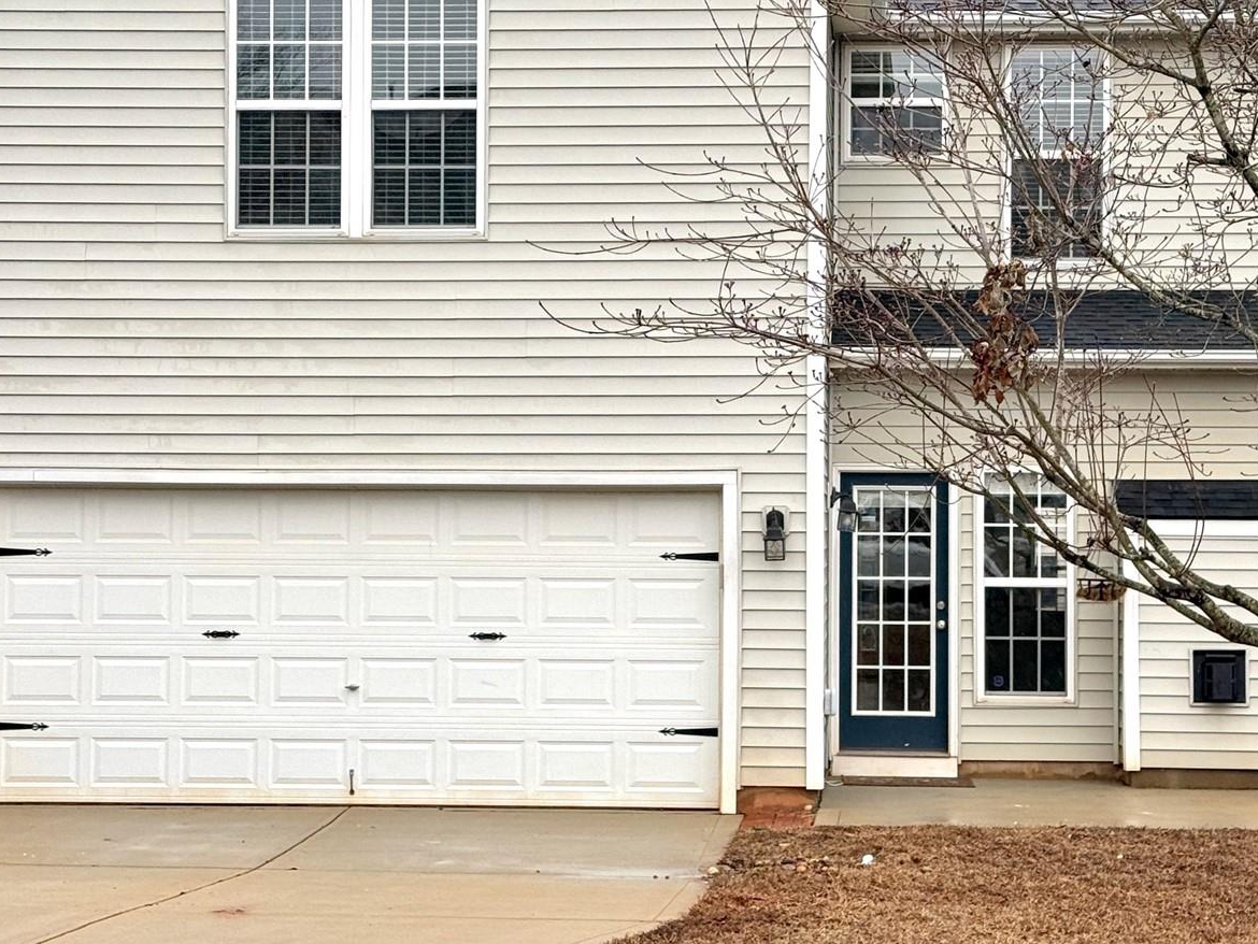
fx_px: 3053
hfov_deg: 23.3
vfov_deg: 17.6
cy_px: 377
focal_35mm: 84
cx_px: 712
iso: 64
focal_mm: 6.76
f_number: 1.78
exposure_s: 1/328
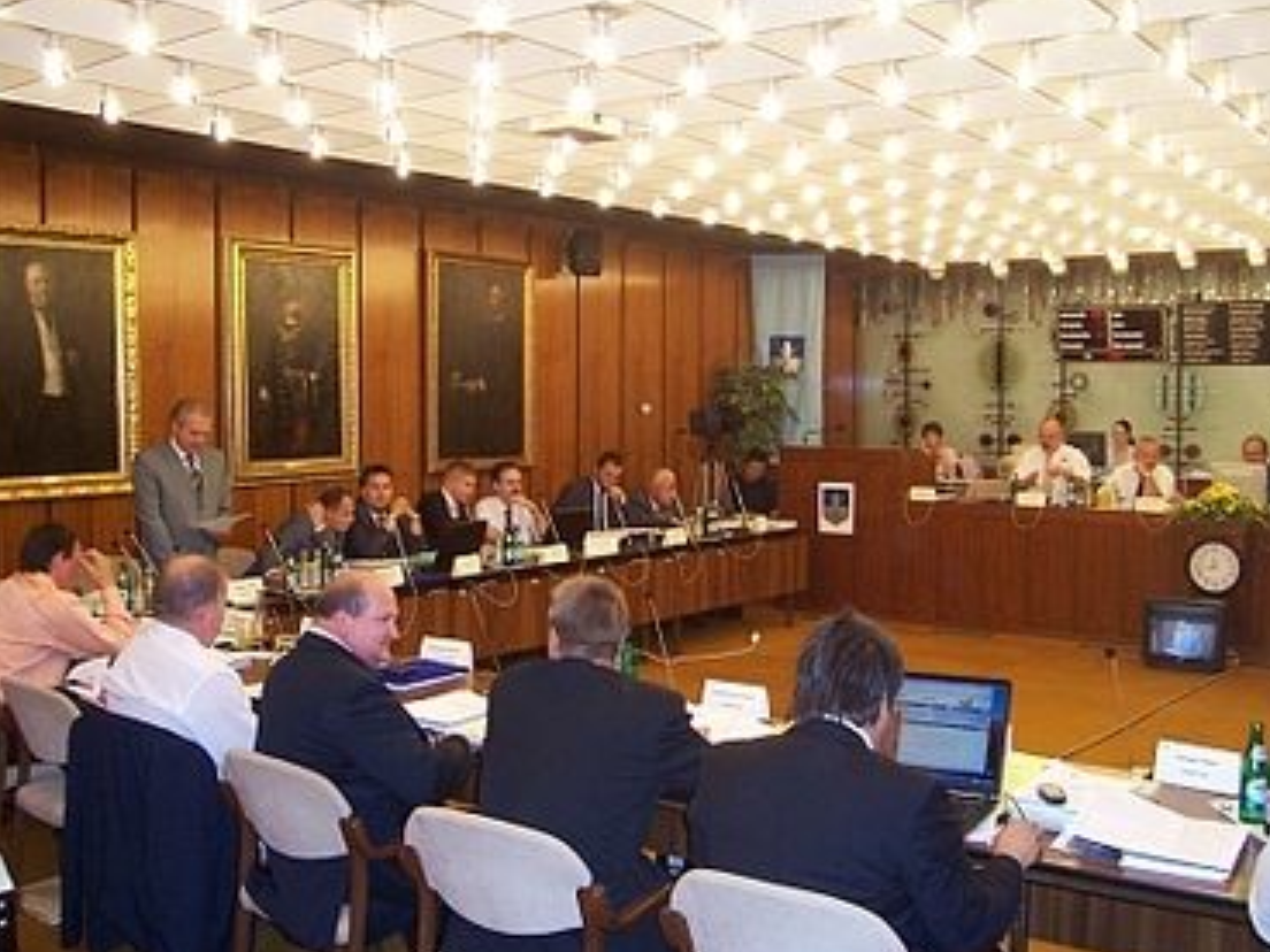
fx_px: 1357
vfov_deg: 38.7
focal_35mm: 37
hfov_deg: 50.1
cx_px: 659
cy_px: 493
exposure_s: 1/60
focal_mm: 5.6
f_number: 2.7
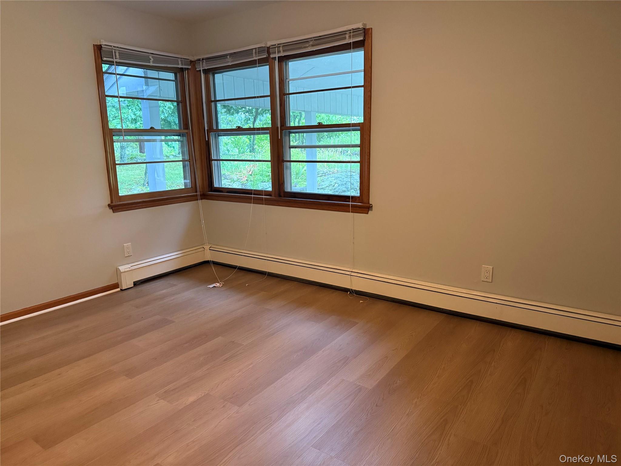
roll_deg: +0.6
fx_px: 431
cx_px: 310
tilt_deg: -10.8
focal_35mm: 24
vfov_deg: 56.8
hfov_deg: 71.6
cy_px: 233
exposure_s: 1/60
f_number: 1.78
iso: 640
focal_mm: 6.76
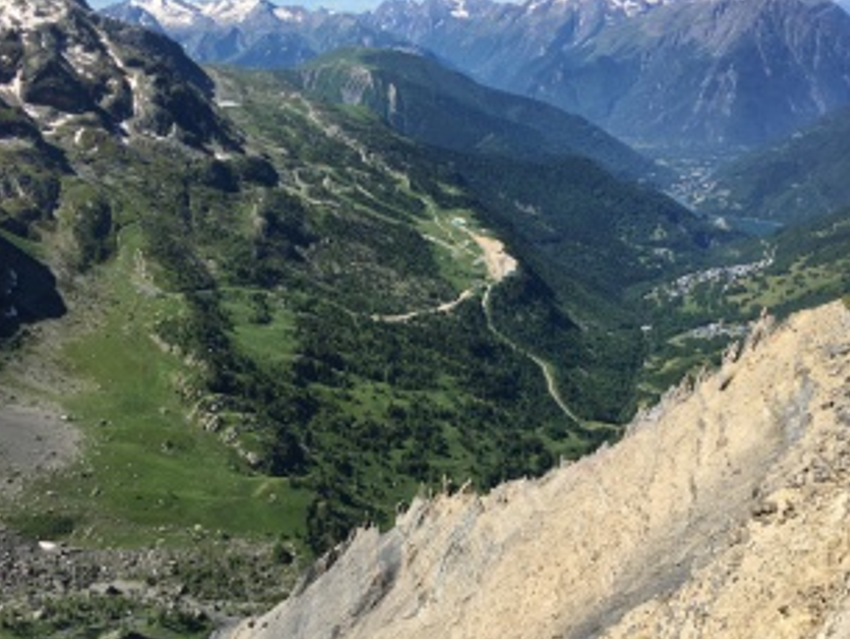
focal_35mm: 38
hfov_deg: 49.0
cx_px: 429
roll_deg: +0.0
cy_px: 366
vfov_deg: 37.7
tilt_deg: -20.3
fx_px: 933
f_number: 2.2
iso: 25
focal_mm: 4.15
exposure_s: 1/1451
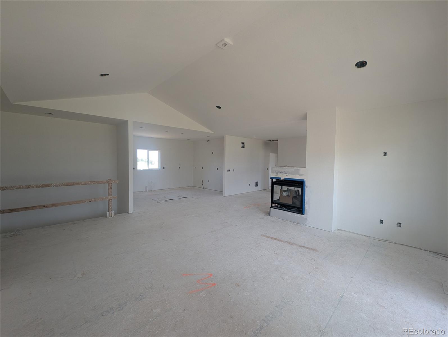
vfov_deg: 90.1
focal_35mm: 13
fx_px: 168
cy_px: 168
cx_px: 224
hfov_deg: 106.1
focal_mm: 1.95
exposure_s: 1/101
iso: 48
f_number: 2.2
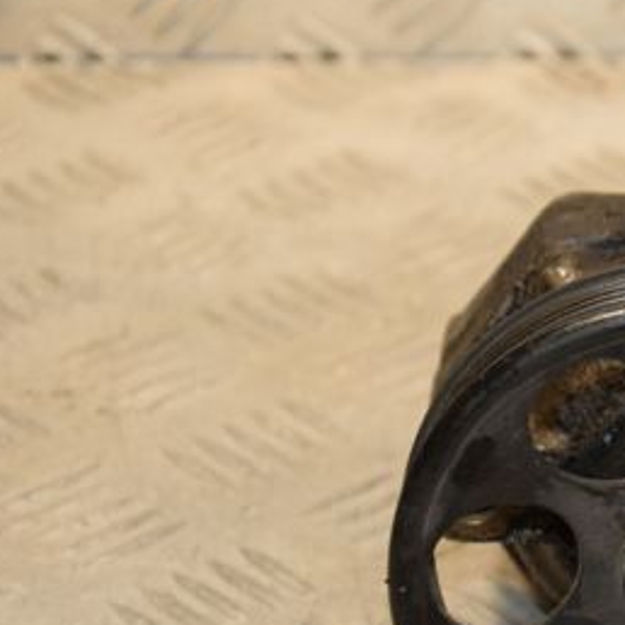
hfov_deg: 9.4
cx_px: 758
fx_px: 3738
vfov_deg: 9.5
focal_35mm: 183
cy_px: 480
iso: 800
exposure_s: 1/160
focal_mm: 58
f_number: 5
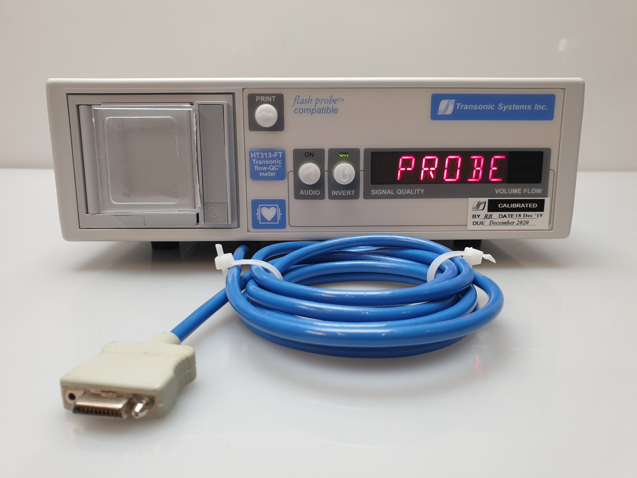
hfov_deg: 67.3
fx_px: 478
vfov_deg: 53.1
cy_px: 239
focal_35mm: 26
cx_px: 318
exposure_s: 1/50
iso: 64
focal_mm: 4.3
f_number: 2.4
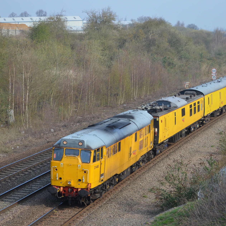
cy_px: 113
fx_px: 788
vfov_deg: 16.3
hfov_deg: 16.3
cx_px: 152
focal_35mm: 107
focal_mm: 55
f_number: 4.5
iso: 400
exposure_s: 1/1250
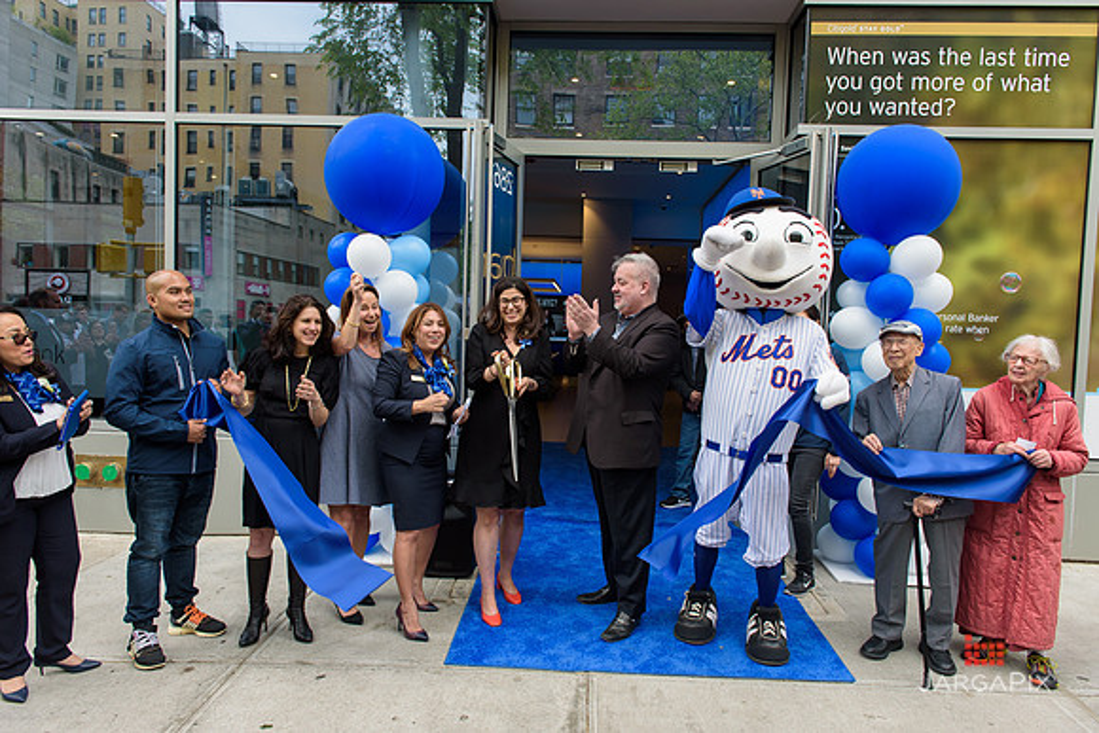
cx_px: 550
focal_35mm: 24
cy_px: 366
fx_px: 733
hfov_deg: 73.7
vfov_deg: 53.2
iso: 200
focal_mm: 24
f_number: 5
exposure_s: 1/250
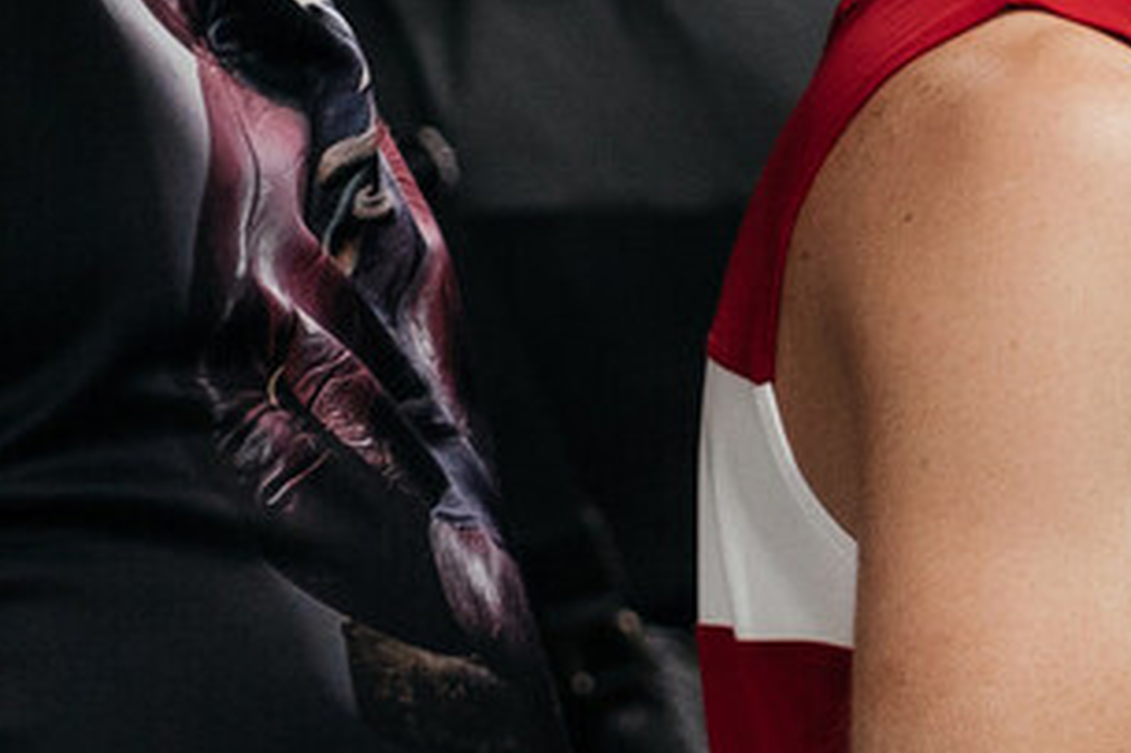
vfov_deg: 2.7
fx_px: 15888
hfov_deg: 4.1
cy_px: -24
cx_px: 823
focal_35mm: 506
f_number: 2.2
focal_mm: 85
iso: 1000
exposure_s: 1/250
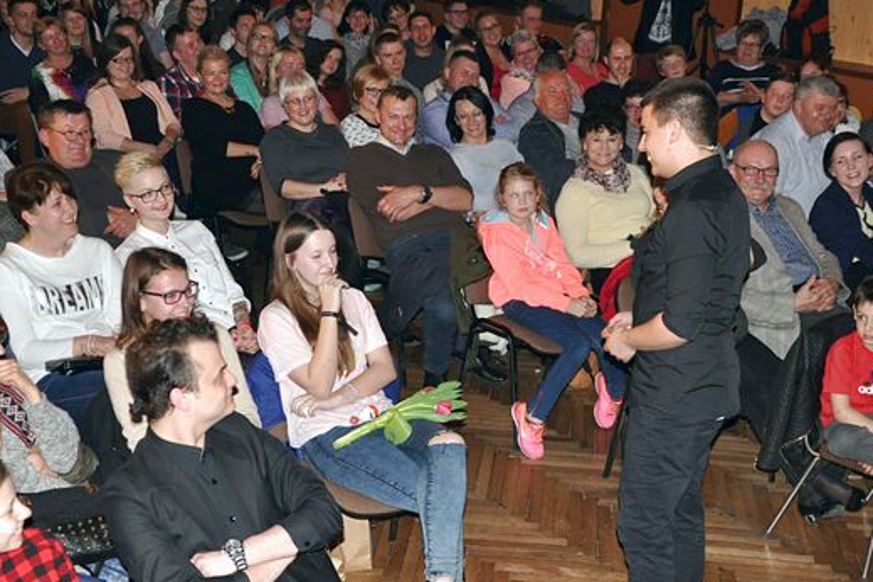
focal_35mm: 54
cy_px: 383
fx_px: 1309
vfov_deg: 24.9
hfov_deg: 36.9
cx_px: 442
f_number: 4.5
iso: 1000
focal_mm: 22
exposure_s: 1/60
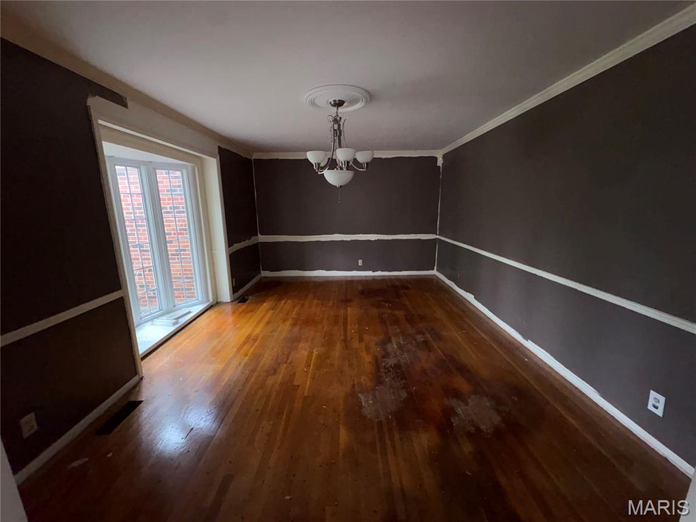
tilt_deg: -11.6
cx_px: 348
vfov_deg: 85.7
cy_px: 261
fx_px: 281
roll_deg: +1.0
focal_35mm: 14
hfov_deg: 102.1
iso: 200
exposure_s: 1/36
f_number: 2.2
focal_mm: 2.22
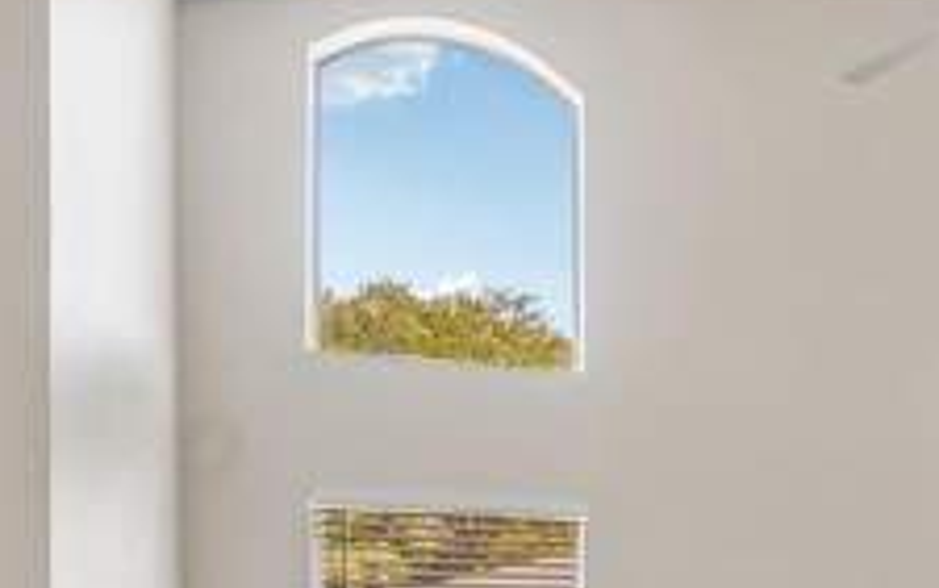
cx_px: 1557
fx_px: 1485
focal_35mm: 58
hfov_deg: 23.8
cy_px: 715
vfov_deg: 20.8
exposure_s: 1/50
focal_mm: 16
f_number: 8
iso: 400
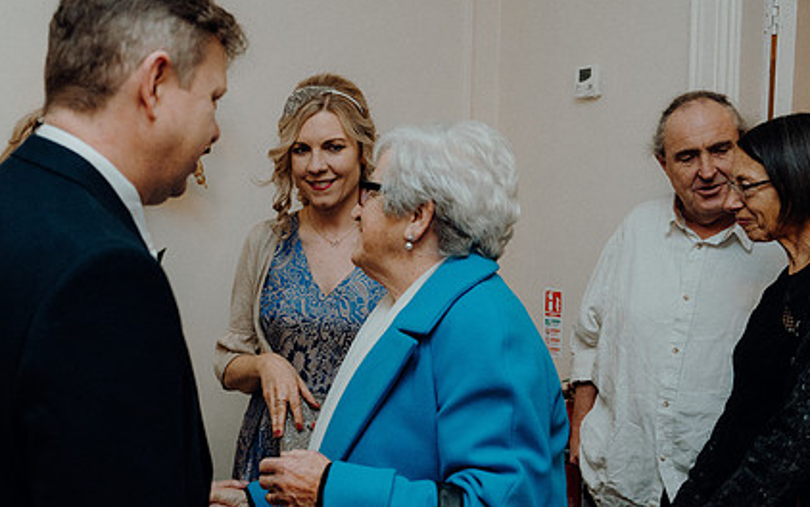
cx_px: 305
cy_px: 297
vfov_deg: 26.3
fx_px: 1082
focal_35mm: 49
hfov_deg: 40.8
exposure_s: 1/200
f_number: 3.5
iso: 2500
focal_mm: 35
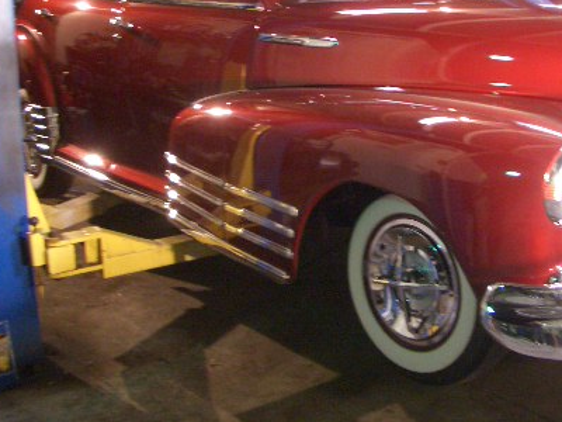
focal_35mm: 56
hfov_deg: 33.6
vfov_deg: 25.8
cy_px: 107
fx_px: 909
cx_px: 429
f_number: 2.6
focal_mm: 5.8
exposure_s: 1/10
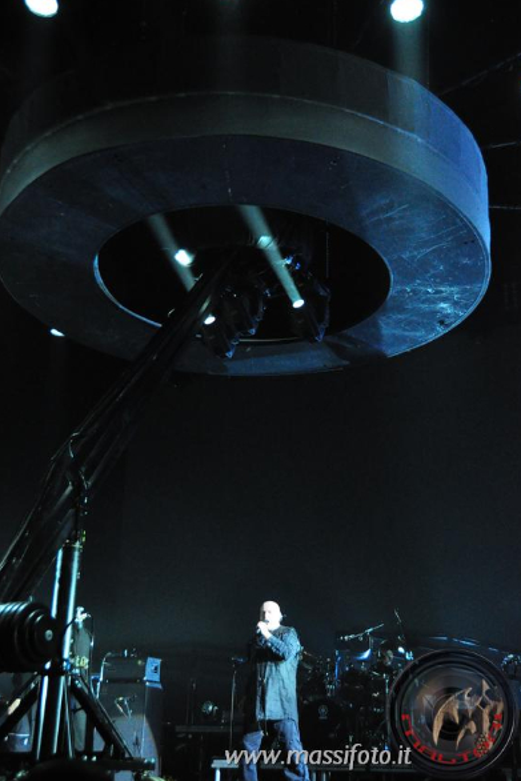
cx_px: 262
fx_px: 966
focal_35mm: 45
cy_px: 393
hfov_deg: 30.2
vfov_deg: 44.0
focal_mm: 29
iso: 3200
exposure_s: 1/180
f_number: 4
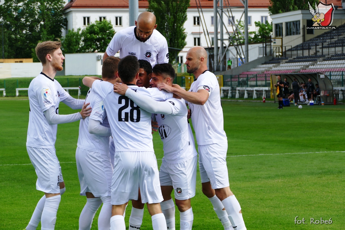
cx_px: 172
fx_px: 1169
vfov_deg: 11.2
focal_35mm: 122
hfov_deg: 16.8
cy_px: 115
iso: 125
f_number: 3.9
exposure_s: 1/500
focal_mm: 44.41
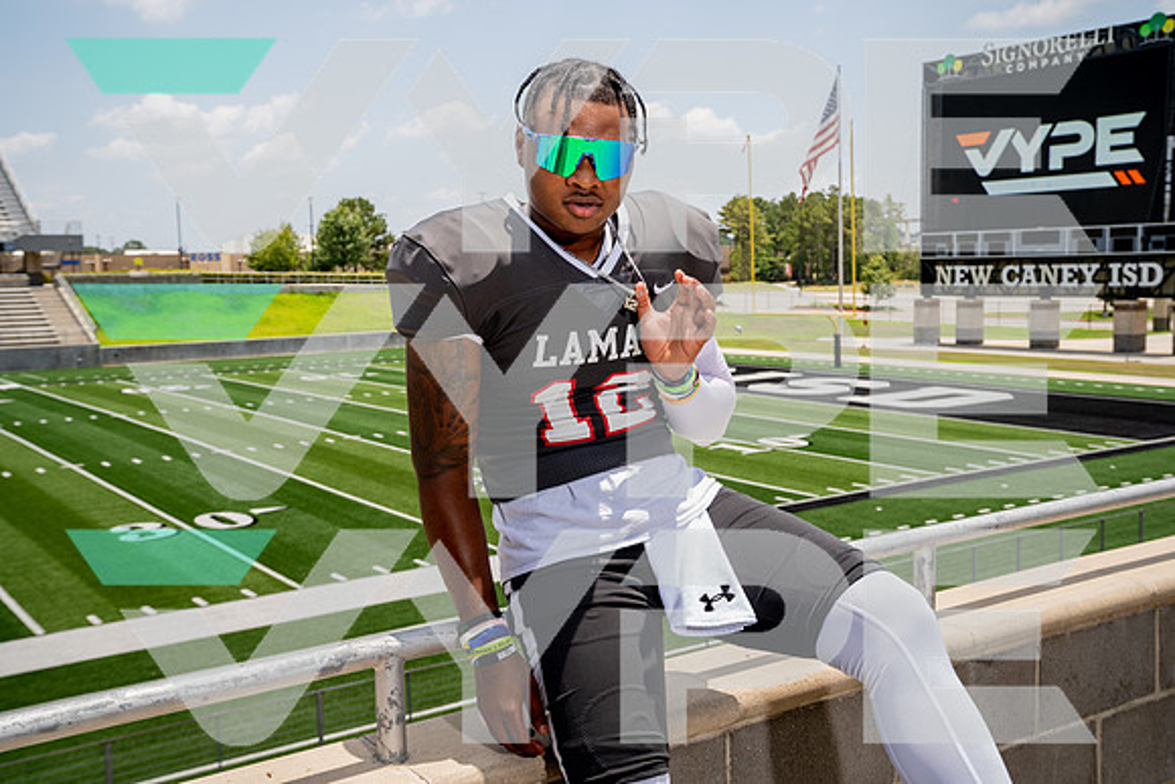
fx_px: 1273
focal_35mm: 39
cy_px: 392
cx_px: 588
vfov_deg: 34.2
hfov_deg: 49.5
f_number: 7.1
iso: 100
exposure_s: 1/250
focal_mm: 39
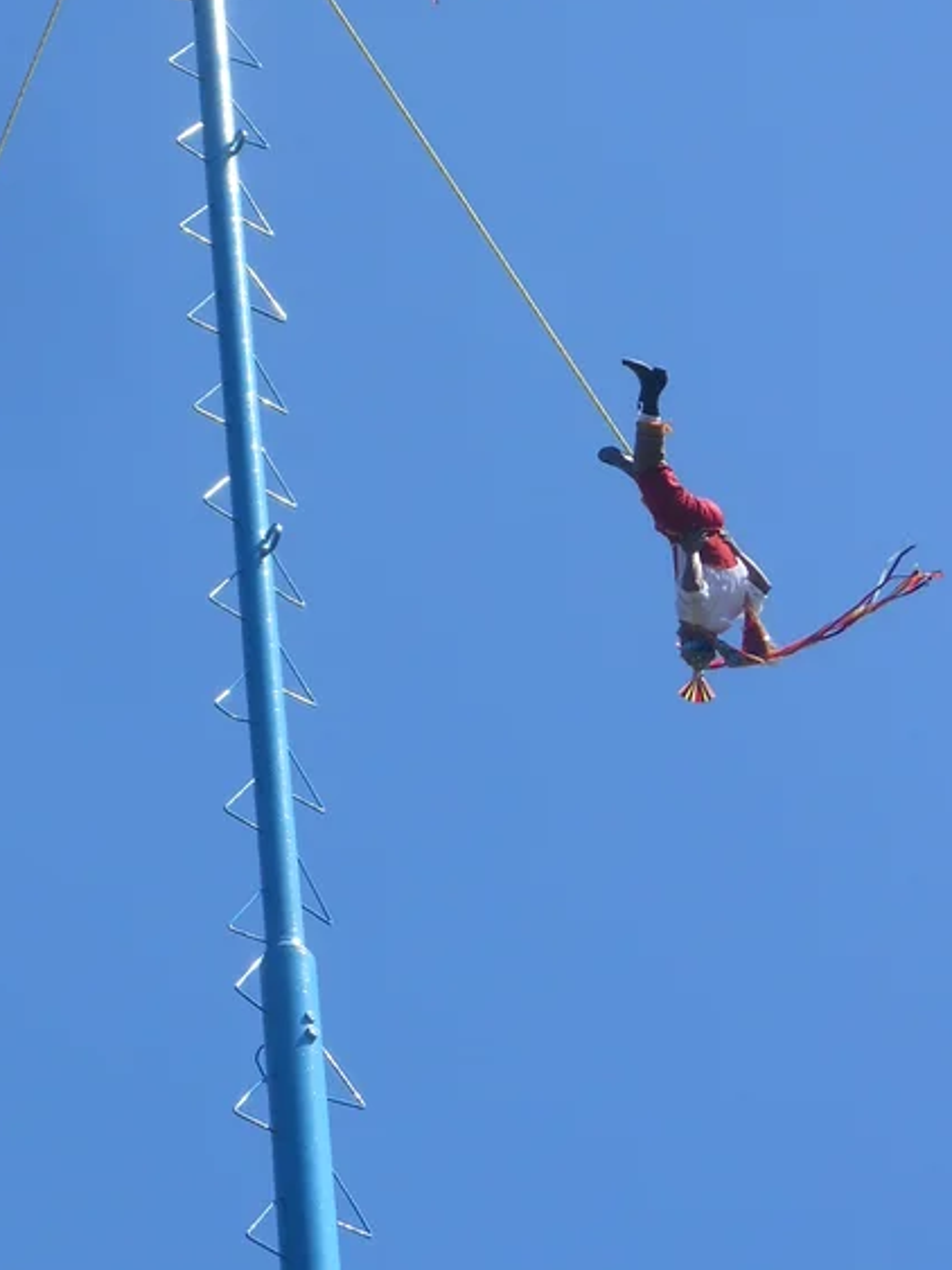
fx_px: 6053
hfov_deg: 9.0
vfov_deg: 12.0
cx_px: 97
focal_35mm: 165
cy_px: 464
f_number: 4.6
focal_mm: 15.5
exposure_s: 1/500
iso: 80
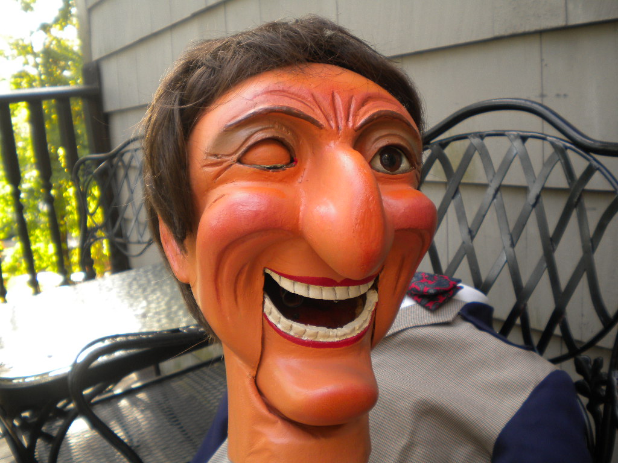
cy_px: 232
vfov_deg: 40.7
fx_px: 625
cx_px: 309
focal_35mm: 35
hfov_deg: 52.6
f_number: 3.1
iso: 80
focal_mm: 6.3
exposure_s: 1/59.6
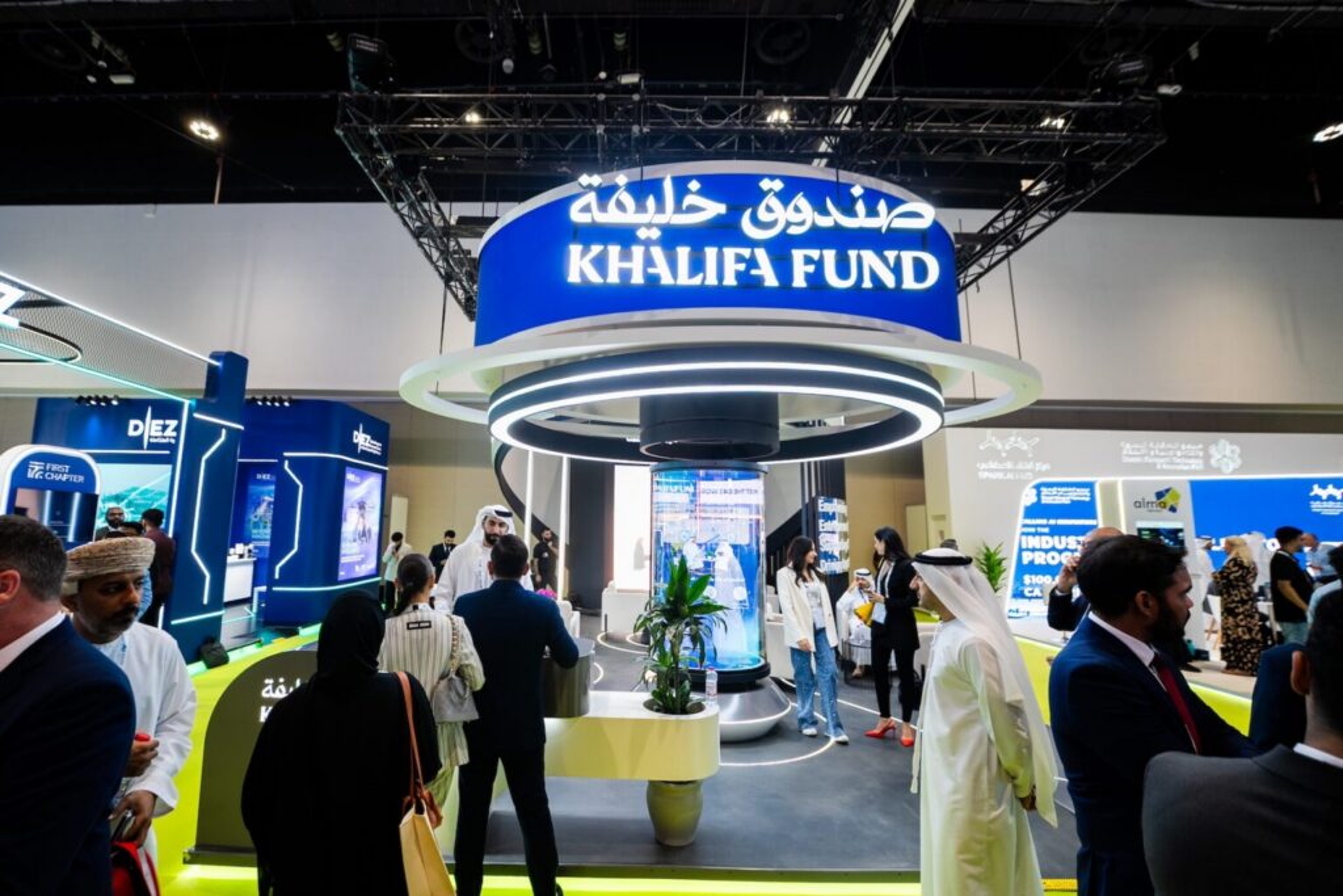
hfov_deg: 99.3
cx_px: 613
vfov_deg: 76.5
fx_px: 568
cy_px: 444
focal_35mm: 15
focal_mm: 14
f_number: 2.8
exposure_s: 1/100
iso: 320
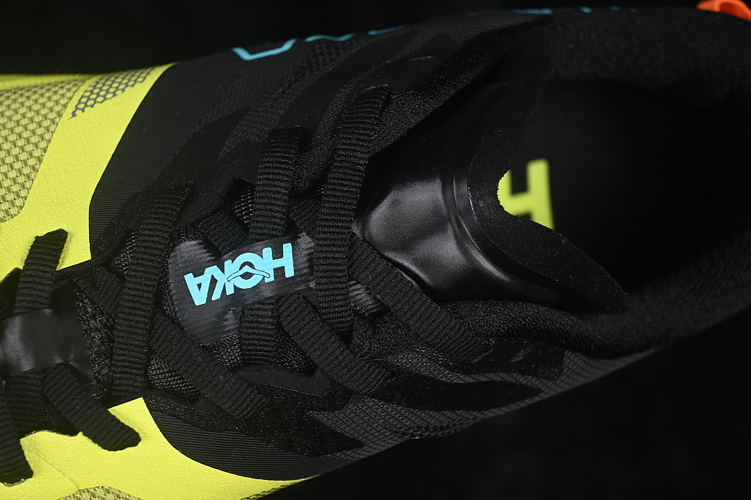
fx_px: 1564
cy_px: 250
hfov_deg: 27.0
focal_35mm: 75
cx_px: 376
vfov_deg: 18.2
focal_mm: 50
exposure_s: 1/60
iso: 160
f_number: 6.3
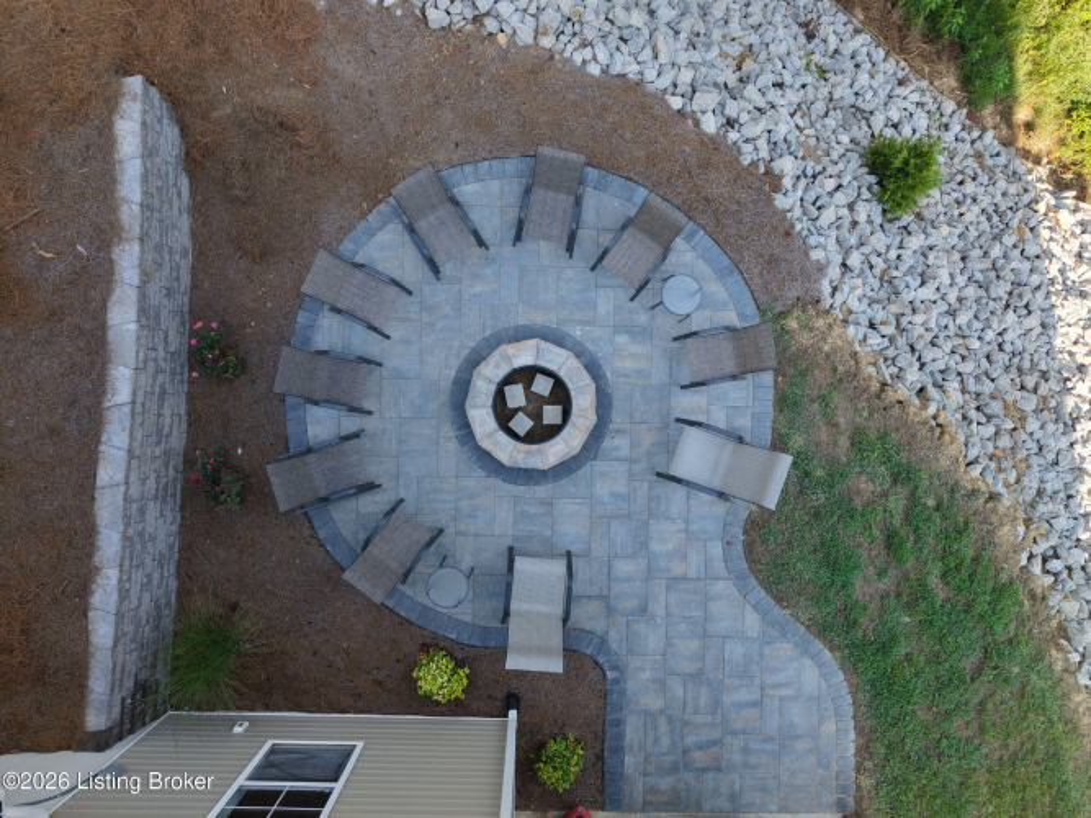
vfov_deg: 56.8
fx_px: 756
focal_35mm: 24
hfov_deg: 71.6
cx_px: 546
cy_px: 409
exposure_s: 1/15
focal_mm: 8.67
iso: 110
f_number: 1.8
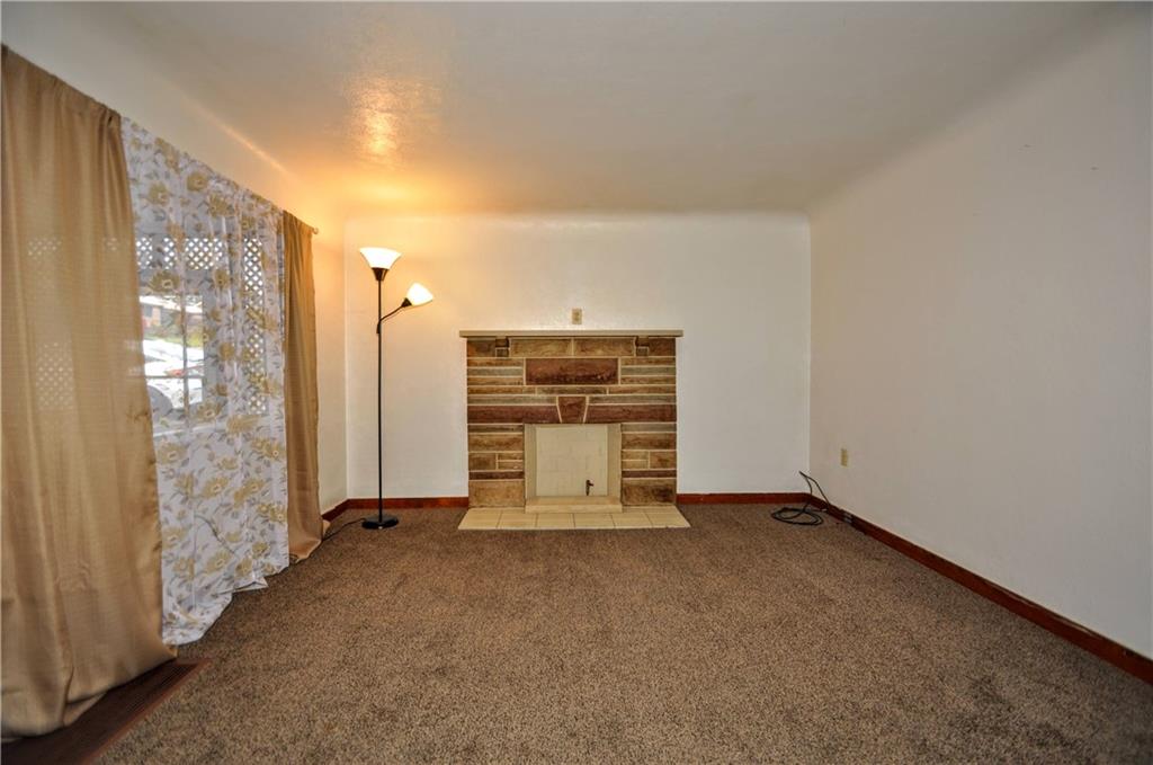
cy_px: 382
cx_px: 576
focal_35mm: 15
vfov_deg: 77.1
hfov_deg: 100.5
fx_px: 480
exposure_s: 1/60
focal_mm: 10
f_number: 4
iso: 200
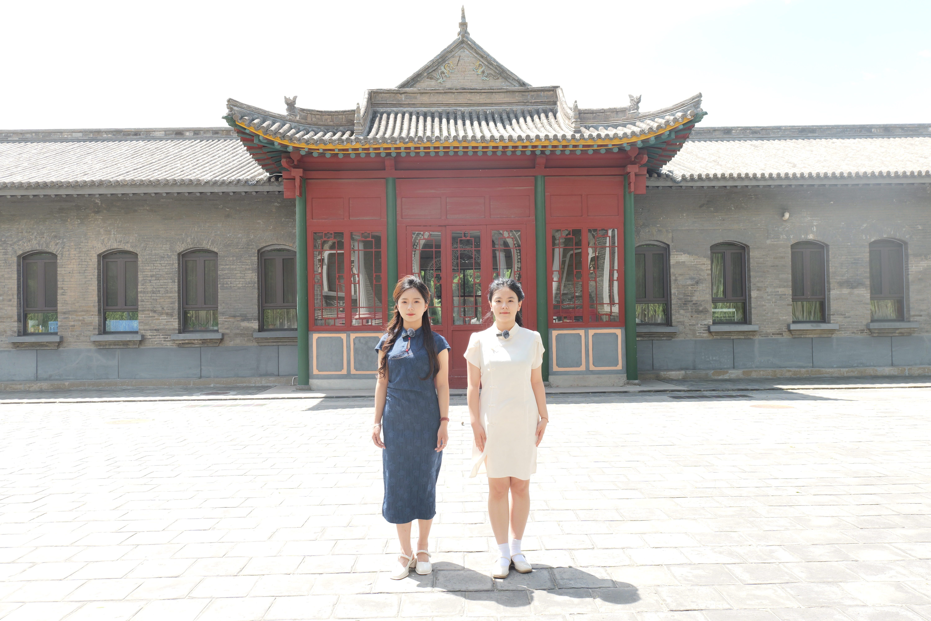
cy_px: 310
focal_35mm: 28
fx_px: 724
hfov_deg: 65.5
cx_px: 466
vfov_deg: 46.4
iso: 640
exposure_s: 1/320
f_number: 8
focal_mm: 28
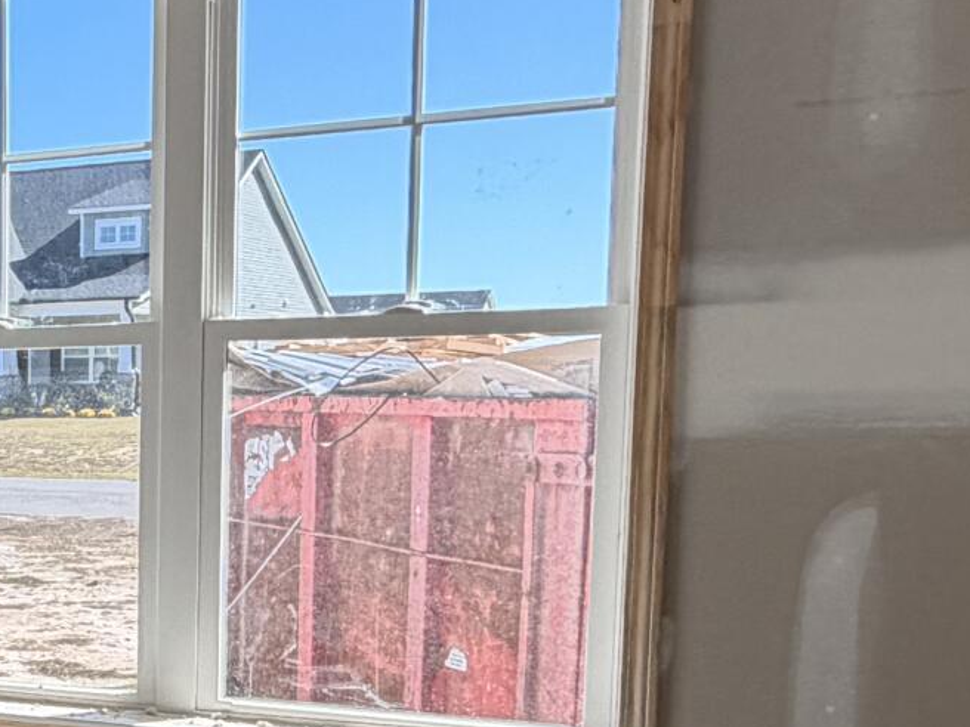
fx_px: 1793
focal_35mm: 64
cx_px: -259
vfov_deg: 22.5
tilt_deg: -7.3
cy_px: 613
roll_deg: +1.0
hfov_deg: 26.2
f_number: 2.2
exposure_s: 1/351
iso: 50
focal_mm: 2.22
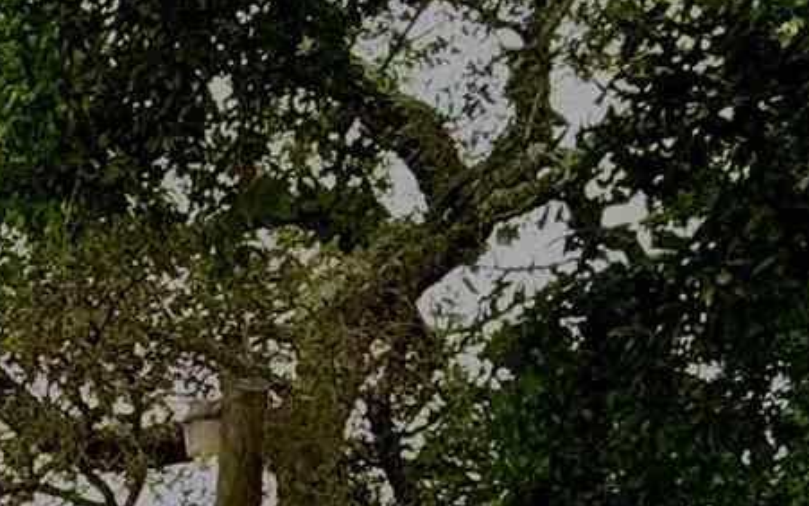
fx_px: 2227
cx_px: -743
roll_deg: +1.3
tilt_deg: -5.4
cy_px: 1055
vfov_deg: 11.5
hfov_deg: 16.4
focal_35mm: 101
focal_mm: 2.22
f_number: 2.2
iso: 50
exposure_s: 1/232
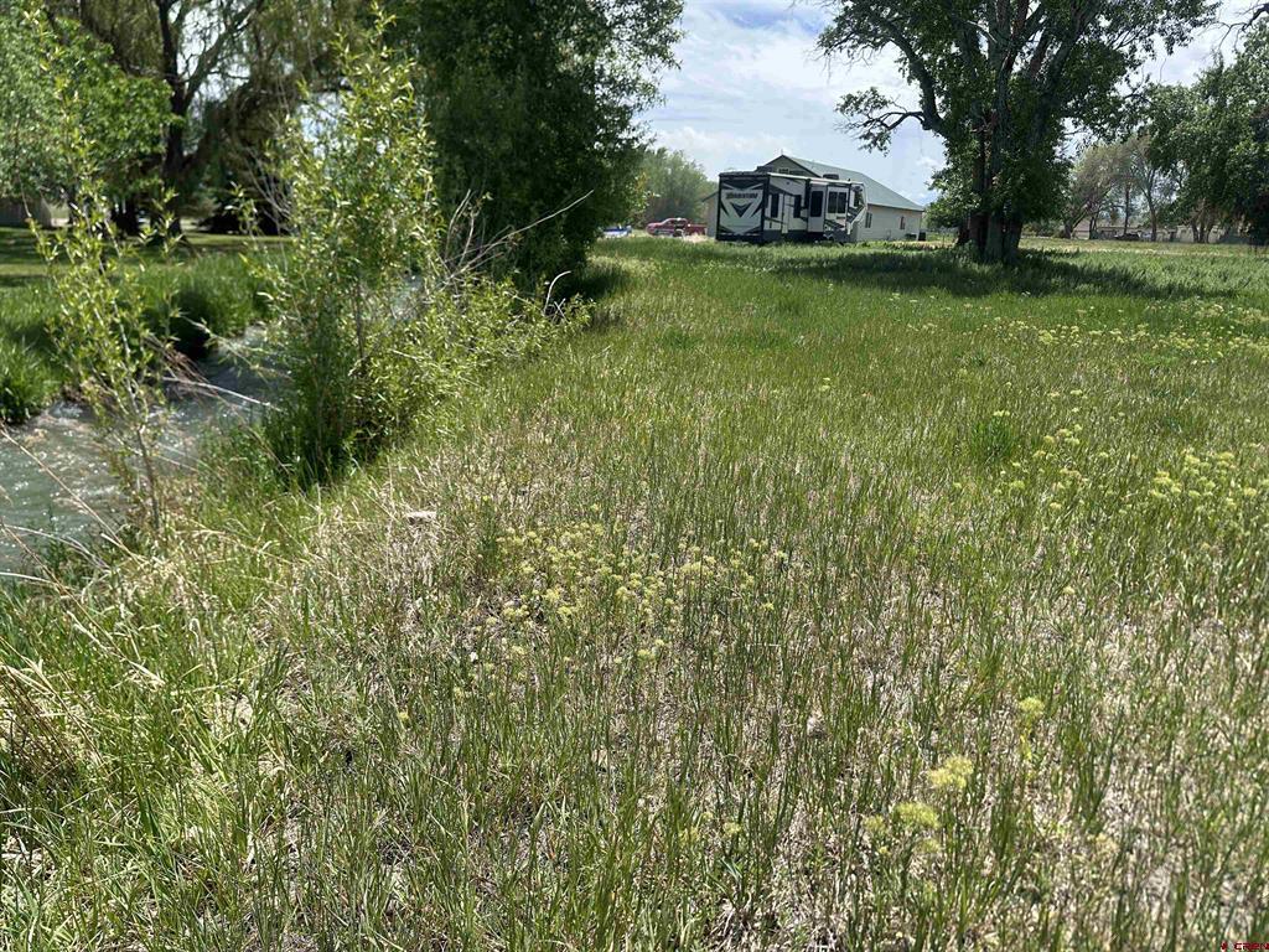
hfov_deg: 71.6
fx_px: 880
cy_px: 476
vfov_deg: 56.8
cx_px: 634
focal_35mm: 24
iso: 80
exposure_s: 1/2967
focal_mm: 6.86
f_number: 1.78
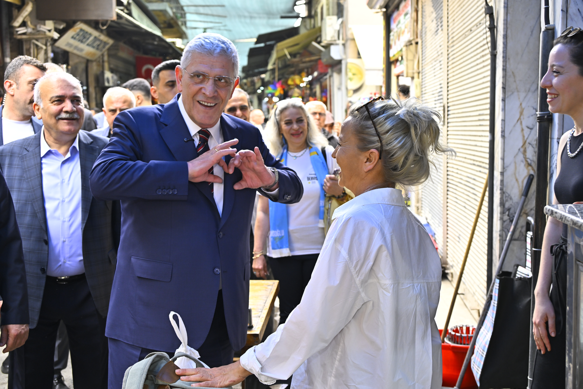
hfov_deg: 45.4
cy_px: 194
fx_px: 696
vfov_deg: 31.2
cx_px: 292
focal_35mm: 43
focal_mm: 43
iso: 640
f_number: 5.6
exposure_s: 1/200
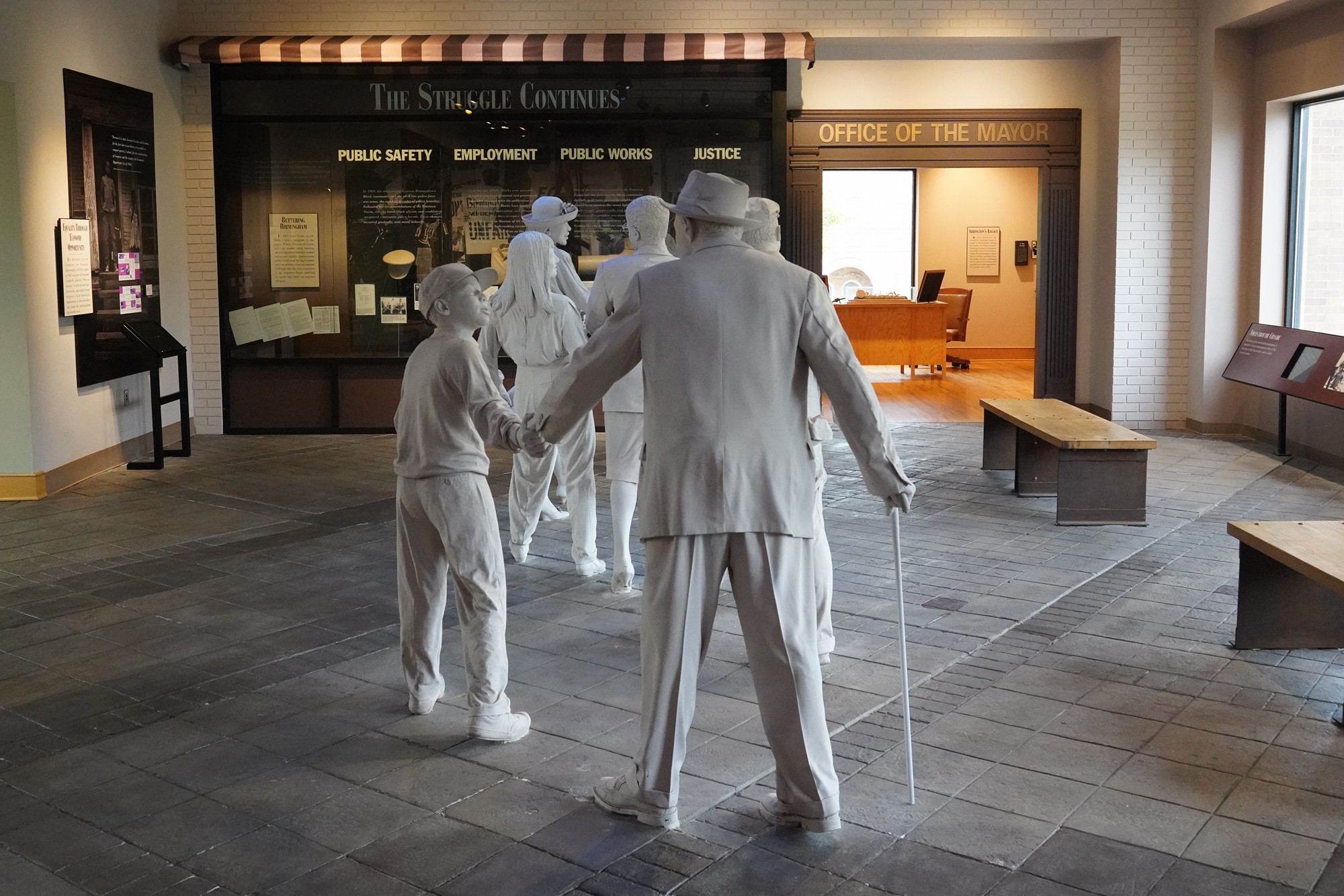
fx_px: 1045
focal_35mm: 28
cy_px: 448
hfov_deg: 65.5
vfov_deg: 46.4
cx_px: 672
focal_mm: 28
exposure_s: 1/100
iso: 8000
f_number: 7.1
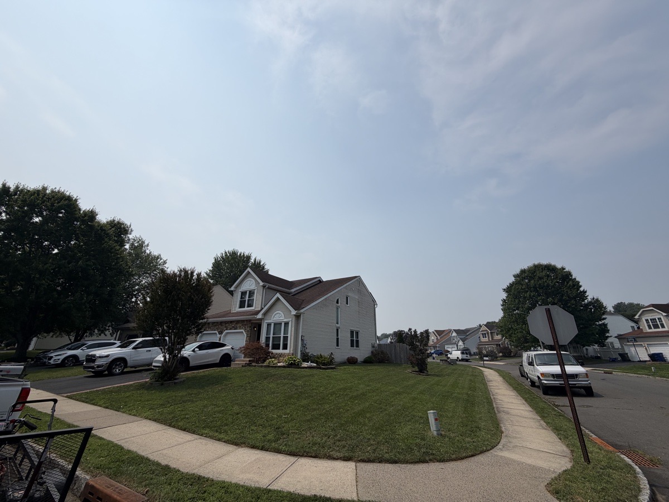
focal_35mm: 14
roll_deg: +0.0
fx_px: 271
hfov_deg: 102.1
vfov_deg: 85.7
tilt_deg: +20.4
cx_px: 334
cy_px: 251
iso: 20
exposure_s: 1/2237
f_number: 2.2
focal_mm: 2.22
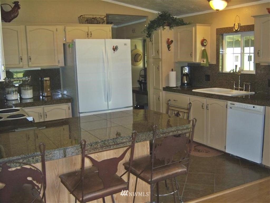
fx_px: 281
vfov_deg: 39.7
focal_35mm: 36
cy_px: 102
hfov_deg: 51.4
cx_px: 135
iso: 80
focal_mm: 7.5
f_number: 2.8
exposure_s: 1/60
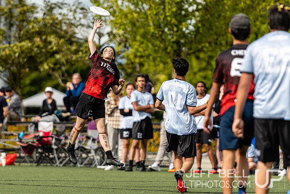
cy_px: 85
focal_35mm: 392
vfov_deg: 3.5
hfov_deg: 5.3
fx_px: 3155
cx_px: 110
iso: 200
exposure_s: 1/2500
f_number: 2.8
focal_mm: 200
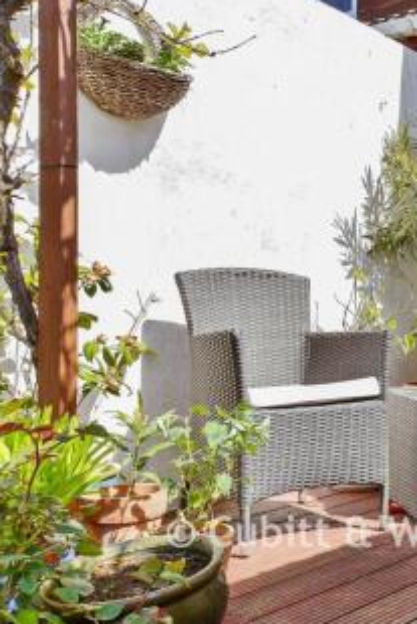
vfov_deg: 42.7
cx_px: 477
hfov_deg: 26.6
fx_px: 798
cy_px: 313
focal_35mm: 46
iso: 200
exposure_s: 1/320
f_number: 8
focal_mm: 20
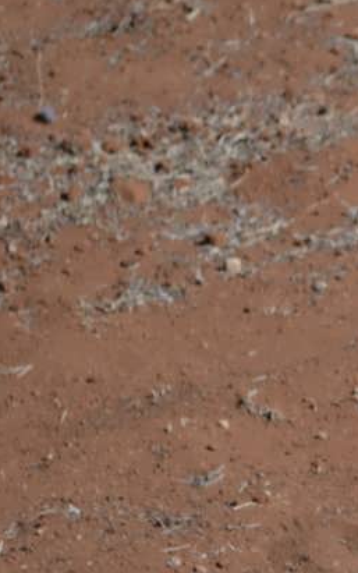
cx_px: 765
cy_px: 351
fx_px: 3831
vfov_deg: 8.5
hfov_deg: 5.2
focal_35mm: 245
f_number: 6.3
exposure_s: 1/160
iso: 100
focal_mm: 55
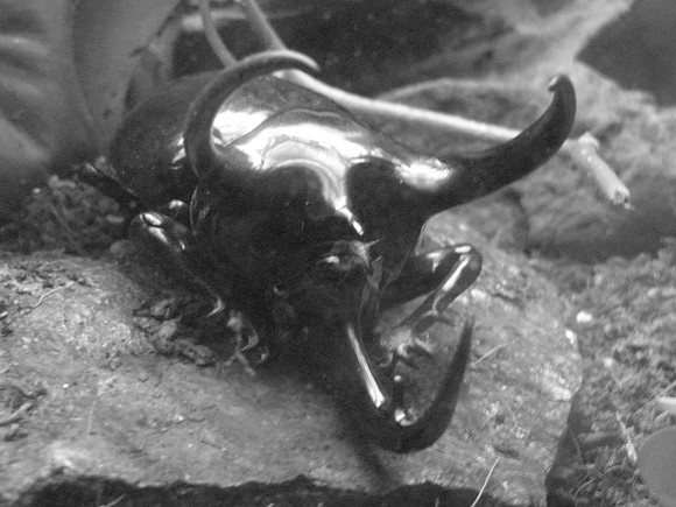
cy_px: 254
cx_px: 338
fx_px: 2050
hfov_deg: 18.7
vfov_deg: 14.1
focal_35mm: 105
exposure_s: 1/2.6
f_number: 4.7
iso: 800
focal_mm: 17.1
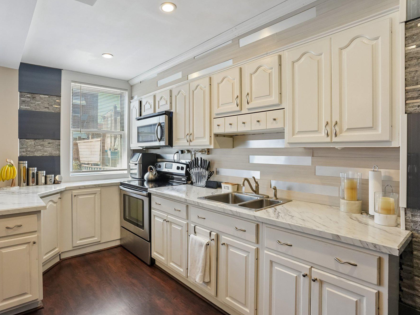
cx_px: 185
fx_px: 230
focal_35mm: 19
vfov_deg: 68.7
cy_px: 158
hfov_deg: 84.3
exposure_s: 1/320
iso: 3200
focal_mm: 17
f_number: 5.6
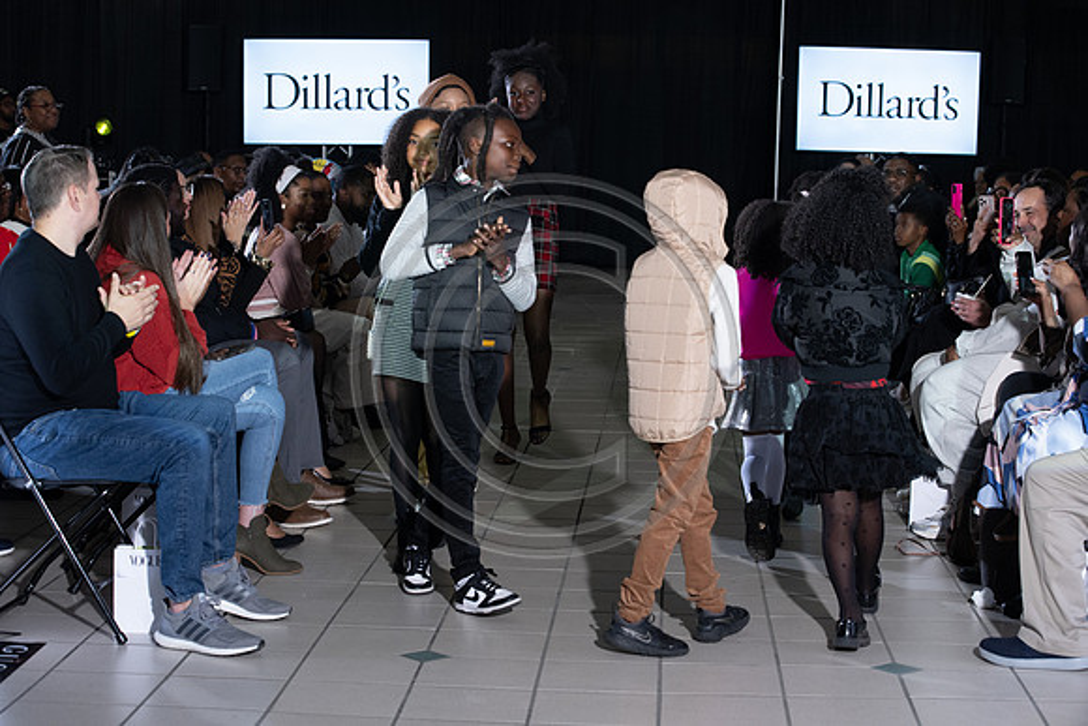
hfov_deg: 28.8
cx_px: 544
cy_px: 363
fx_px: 2116
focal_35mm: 70
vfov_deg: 19.5
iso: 1250
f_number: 5
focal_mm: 70
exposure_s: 1/160
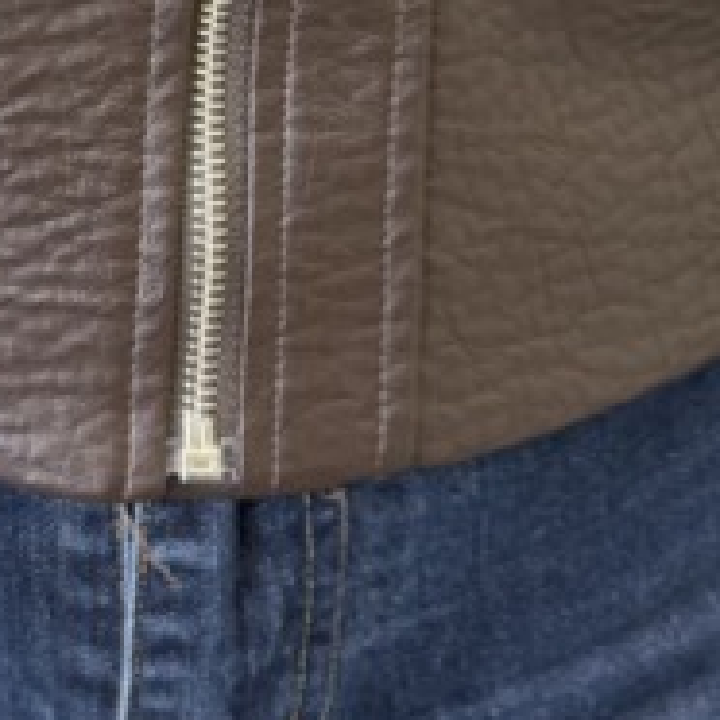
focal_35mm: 122
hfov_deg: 14.2
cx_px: 70
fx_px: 2871
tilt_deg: -14.2
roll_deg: -0.8
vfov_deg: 13.0
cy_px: -567
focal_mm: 6.76
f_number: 1.78
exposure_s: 1/50
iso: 160
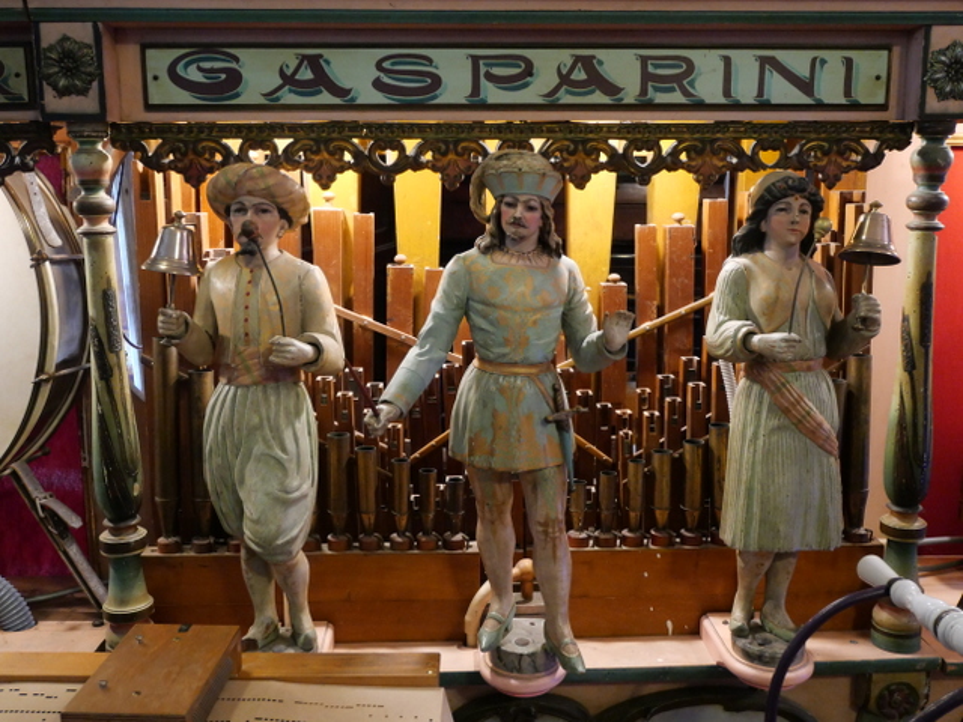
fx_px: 946
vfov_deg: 41.8
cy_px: 361
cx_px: 482
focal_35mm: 34
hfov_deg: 54.0
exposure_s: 1/50
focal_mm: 17
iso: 3200
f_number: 4.1
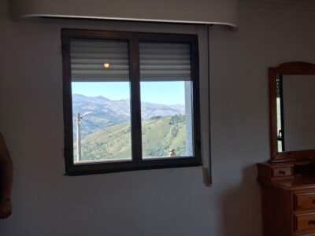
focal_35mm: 27
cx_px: 158
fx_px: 246
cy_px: 118
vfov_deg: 51.4
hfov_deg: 65.3
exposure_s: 1/156
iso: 25
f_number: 1.8
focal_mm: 4
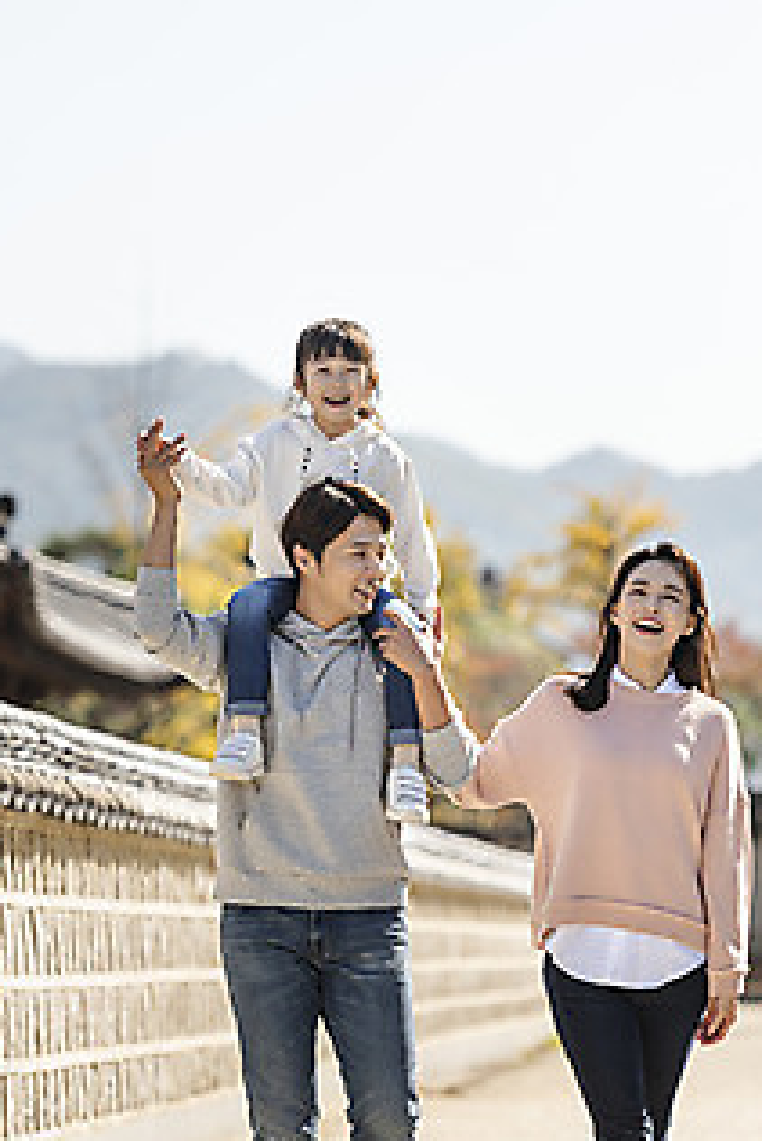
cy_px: 693
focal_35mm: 171
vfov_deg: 12.0
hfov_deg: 8.0
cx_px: 403
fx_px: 5423
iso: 100
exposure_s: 1/2500
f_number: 2.8
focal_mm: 135
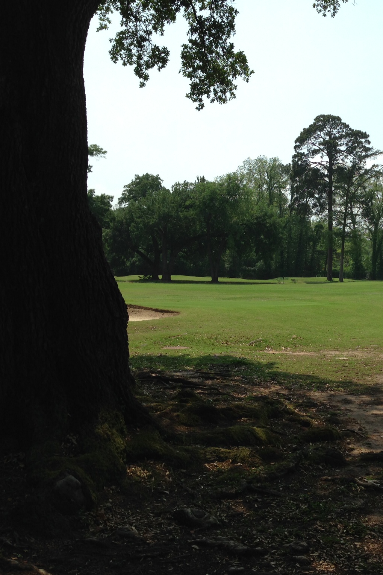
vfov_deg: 42.7
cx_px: 363
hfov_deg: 27.9
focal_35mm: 46
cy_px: 288
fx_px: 734
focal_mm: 4.12
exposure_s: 1/1695
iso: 50
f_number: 2.4
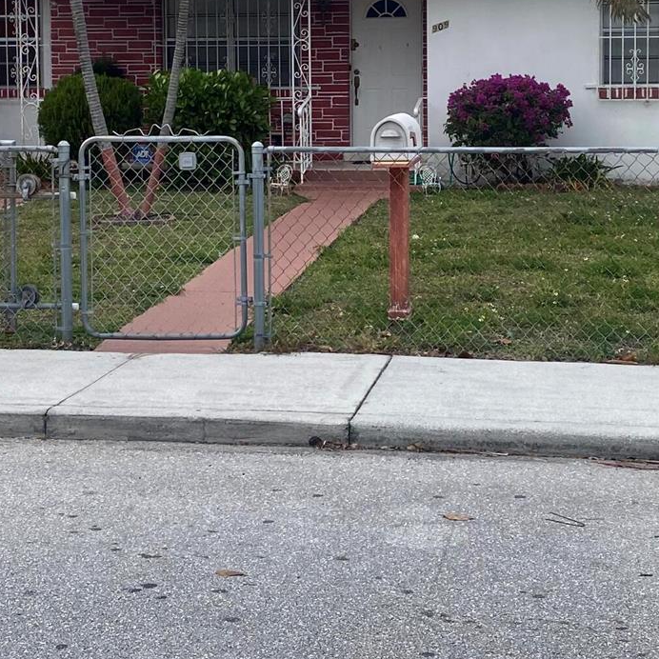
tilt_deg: -2.6
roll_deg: -0.6
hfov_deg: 25.4
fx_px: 1465
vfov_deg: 25.0
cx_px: 347
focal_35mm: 68
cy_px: 154
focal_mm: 4.25
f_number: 1.8
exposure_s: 1/871
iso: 32
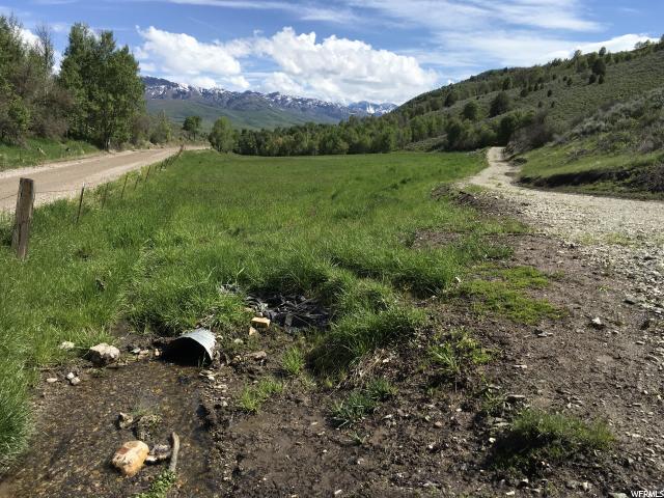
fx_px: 556
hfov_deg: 61.7
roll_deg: -1.1
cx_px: 332
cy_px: 249
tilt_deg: -9.9
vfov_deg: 48.2
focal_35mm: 29
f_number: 2.2
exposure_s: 1/1709
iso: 25
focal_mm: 4.15
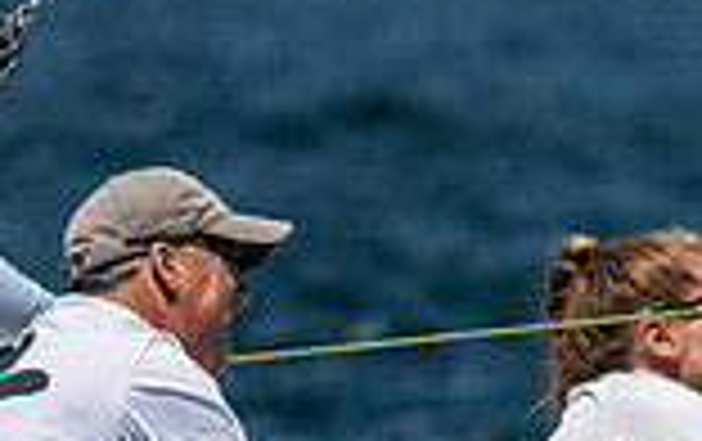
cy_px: 587
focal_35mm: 1703
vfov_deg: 0.8
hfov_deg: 1.2
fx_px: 32628
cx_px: 212
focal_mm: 300
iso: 320
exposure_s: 1/5000
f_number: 5.6
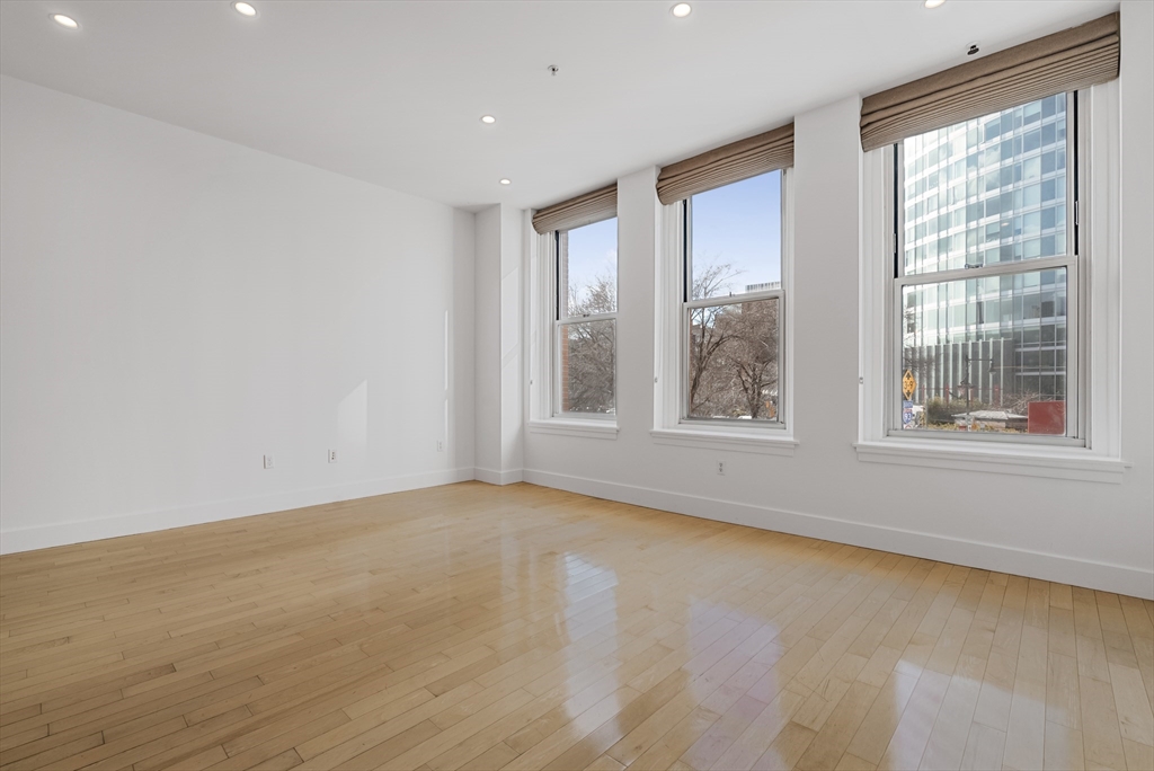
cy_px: 386
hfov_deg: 96.7
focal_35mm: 16
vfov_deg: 73.8
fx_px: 513
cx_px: 577
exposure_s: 1/15
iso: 160
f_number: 9
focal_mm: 16
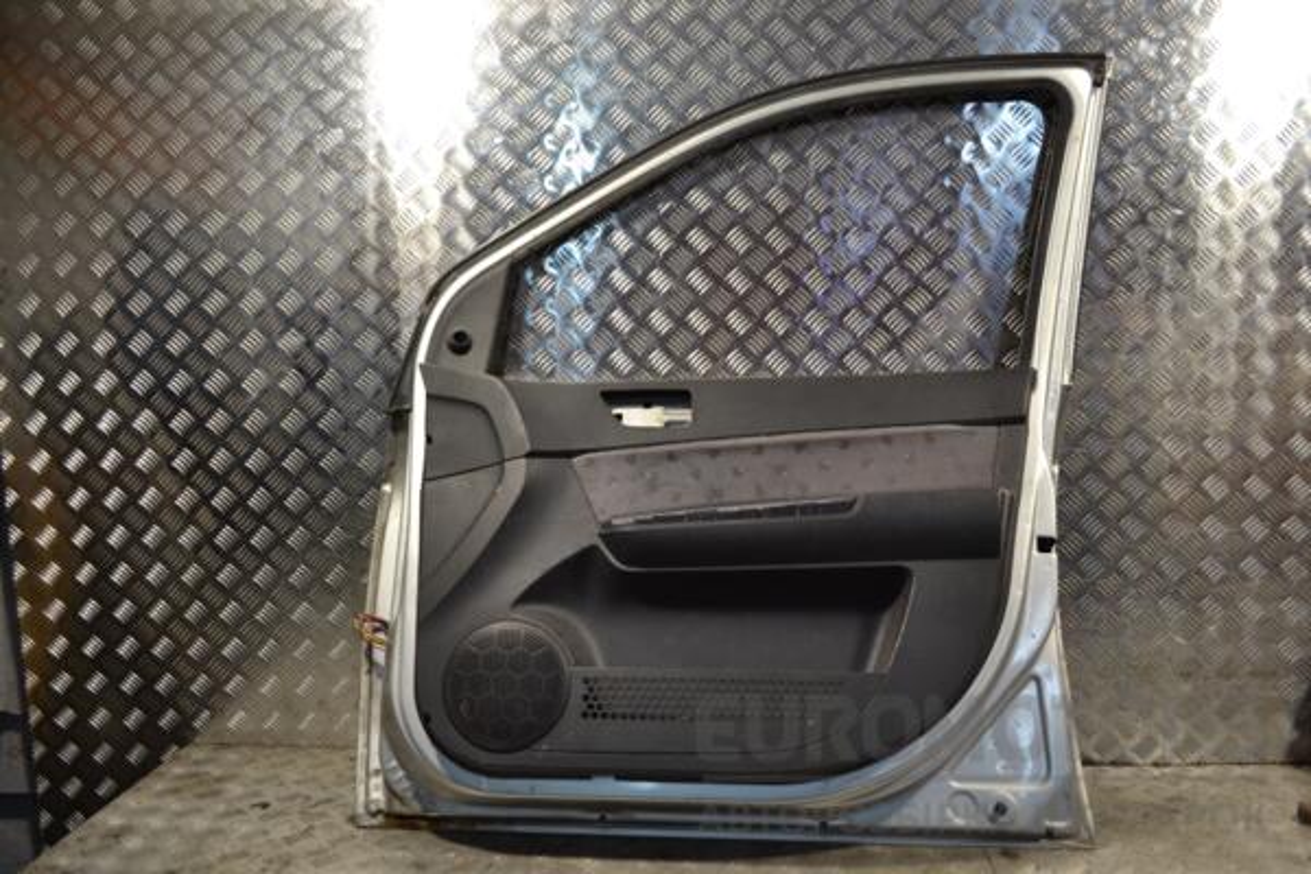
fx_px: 1092
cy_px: 437
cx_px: 656
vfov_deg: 43.6
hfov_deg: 61.9
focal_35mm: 30
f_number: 3.8
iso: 100
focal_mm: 20
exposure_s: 1/60
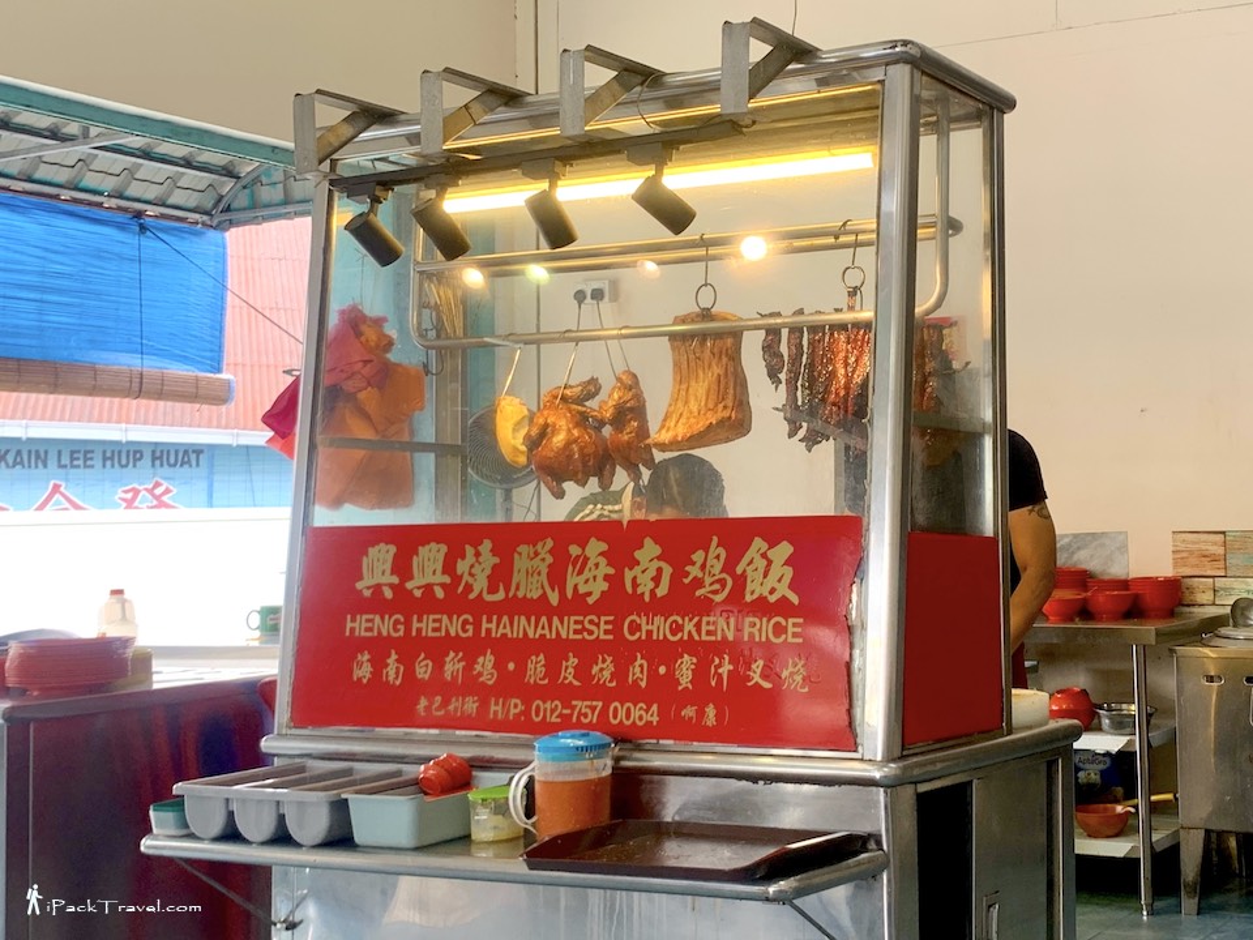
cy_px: 470
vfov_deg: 53.1
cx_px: 626
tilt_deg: +2.9
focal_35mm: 26
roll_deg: -2.0
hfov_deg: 67.3
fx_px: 941
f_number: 1.8
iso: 50
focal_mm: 4.25
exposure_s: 1/121
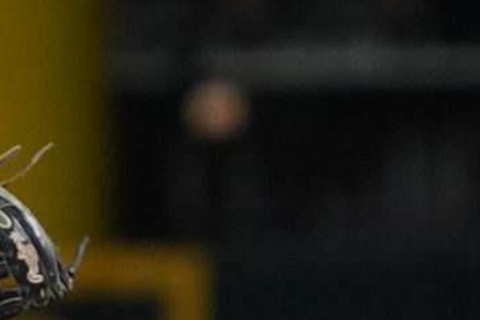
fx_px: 26905
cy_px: 165
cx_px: -285
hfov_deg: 1.0
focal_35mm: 2018
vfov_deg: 0.7
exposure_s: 1/1600
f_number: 6.3
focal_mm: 600
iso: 6400
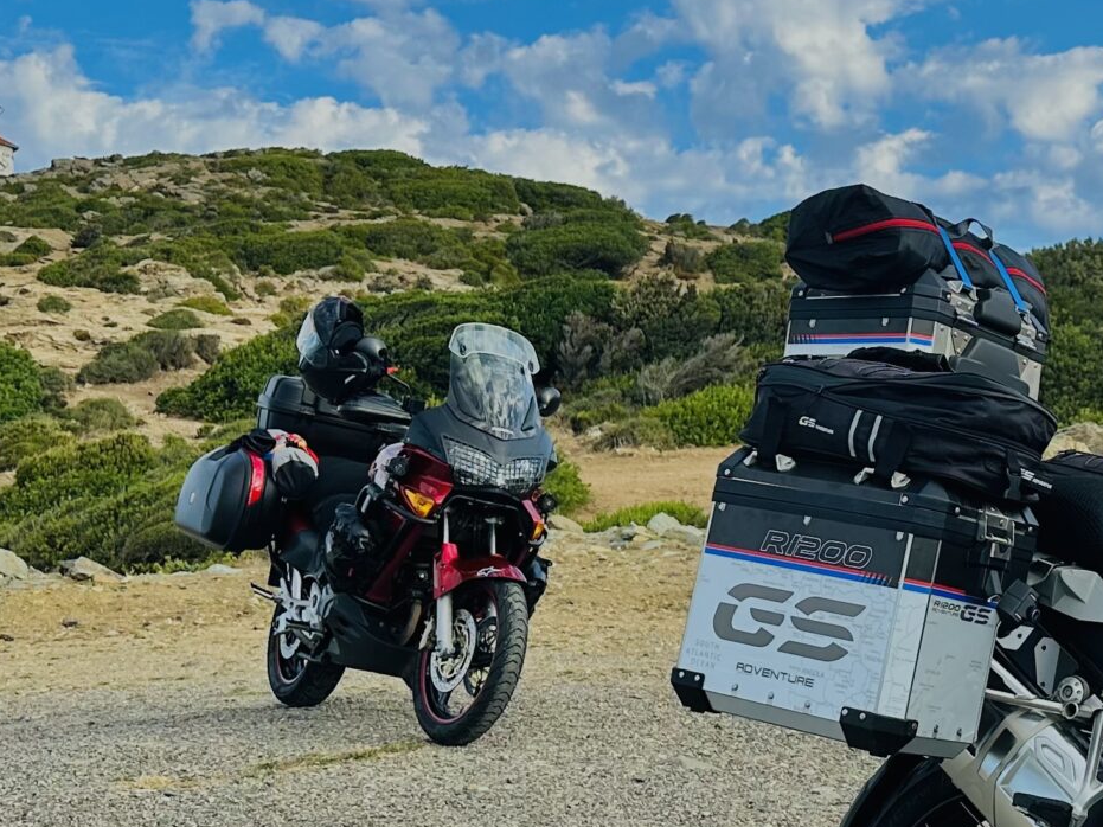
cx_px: 1019
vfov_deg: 22.2
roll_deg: +2.1
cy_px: 444
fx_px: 2103
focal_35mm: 66
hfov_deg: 28.1
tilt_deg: +3.9
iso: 80
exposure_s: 1/3155
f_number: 1.78
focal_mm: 6.86
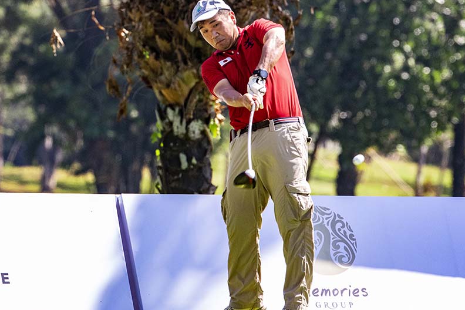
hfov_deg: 4.3
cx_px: 216
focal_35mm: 485
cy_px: 150
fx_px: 6264
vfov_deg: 2.8
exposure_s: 1/1600
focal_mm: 400
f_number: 8
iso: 2200
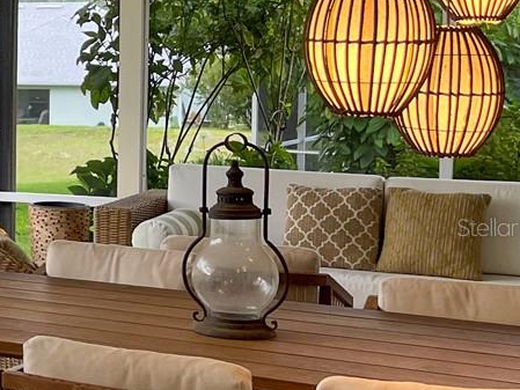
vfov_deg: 16.6
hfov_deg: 18.3
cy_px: 227
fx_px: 1337
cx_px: -360
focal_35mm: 89
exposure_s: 1/120
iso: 50
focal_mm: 5.1
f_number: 1.6
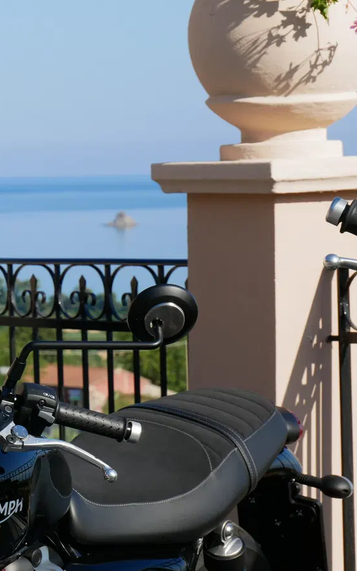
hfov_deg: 8.8
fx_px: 2303
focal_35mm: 148
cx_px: -23
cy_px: 285
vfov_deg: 14.1
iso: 200
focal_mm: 52
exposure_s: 1/500
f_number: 8
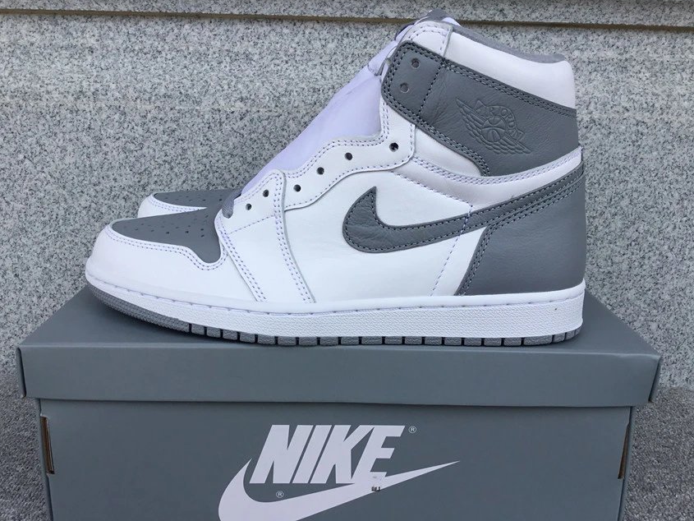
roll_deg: -0.6
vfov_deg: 42.9
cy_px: 272
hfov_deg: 55.3
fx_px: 662
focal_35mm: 33
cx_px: 343
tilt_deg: -16.0
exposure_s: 1/684
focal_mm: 3.3
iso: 25
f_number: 2.4
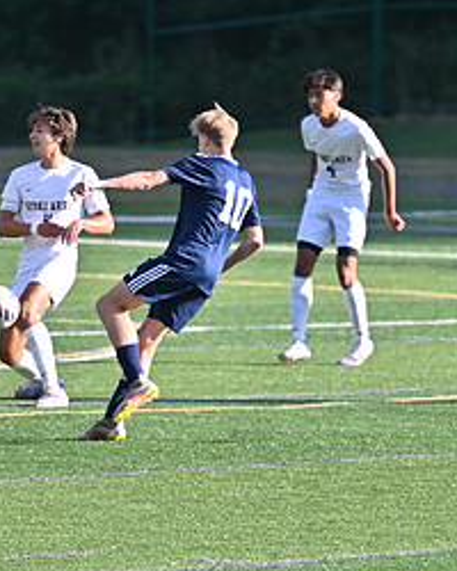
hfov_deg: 2.4
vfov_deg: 3.0
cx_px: 217
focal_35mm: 653
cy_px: 252
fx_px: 11040
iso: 200
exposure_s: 1/1600
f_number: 2.8
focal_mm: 200
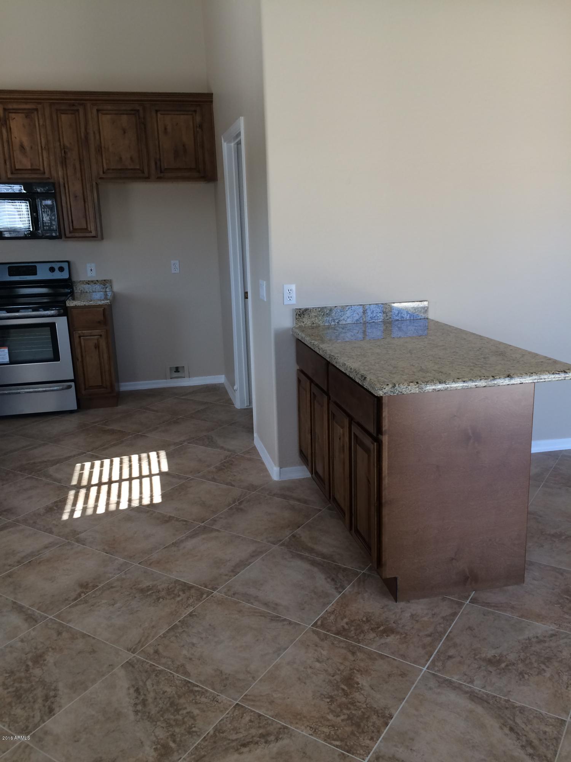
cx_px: 286
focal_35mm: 29
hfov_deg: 48.2
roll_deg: +0.7
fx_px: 638
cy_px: 381
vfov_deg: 61.7
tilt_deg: -18.4
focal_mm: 4.15
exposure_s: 1/40
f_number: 2.2
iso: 32
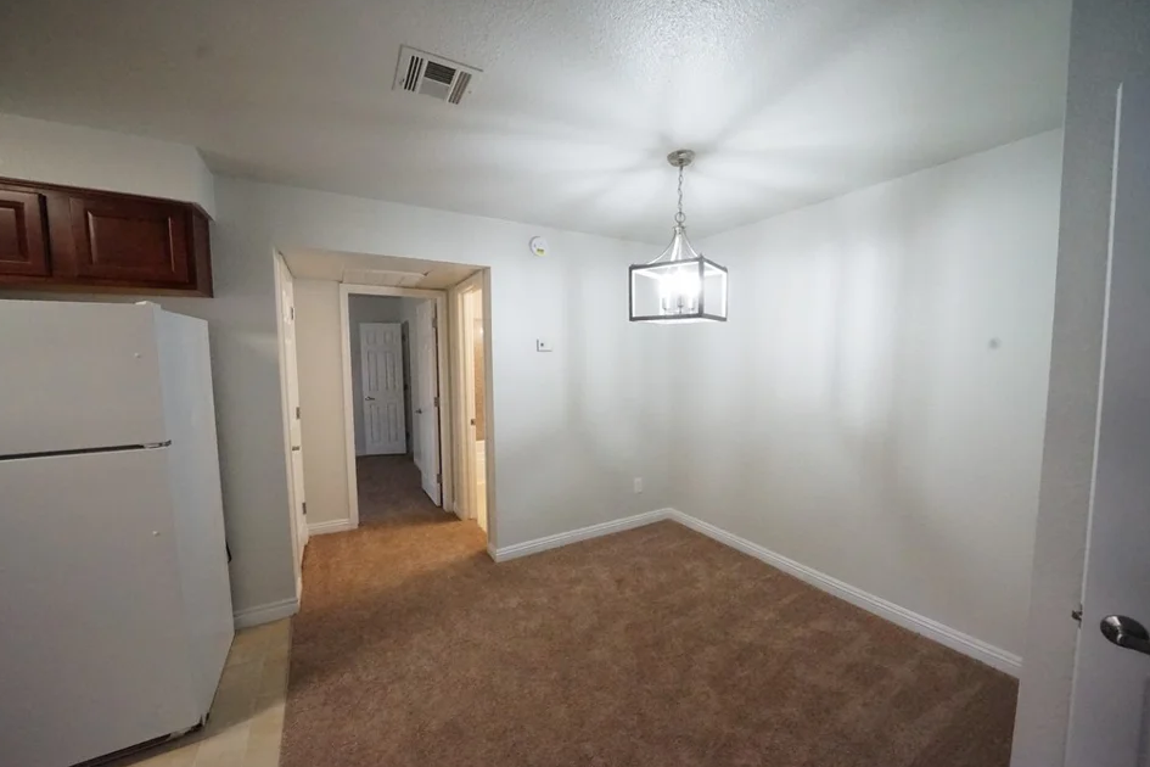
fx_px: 415
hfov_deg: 108.3
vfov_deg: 85.4
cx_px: 594
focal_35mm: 13
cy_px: 393
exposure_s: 1/200
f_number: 9
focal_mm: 12
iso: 16000
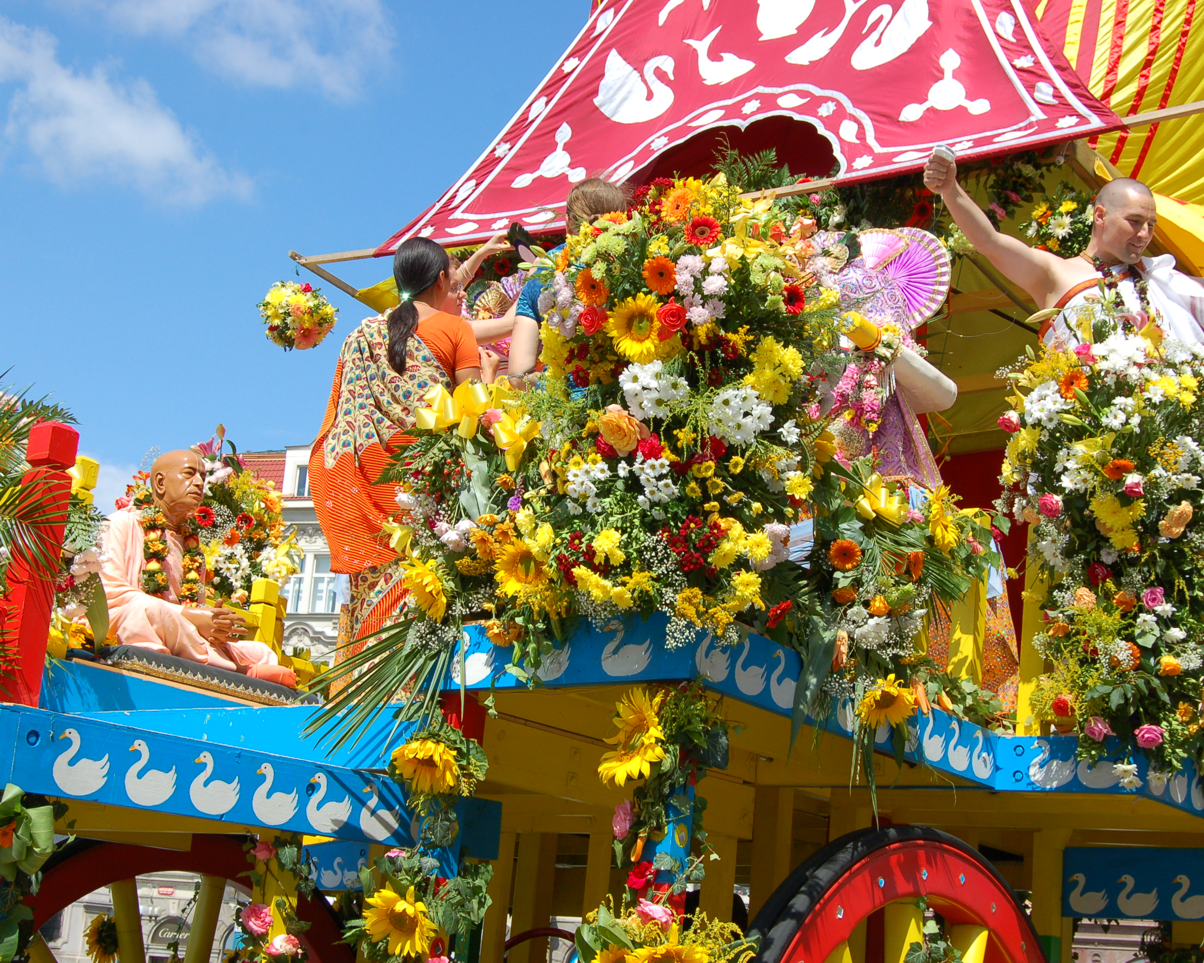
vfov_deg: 29.7
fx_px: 1817
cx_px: 613
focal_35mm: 51
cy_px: 480
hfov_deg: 36.7
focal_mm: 30
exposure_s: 1/320
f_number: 9
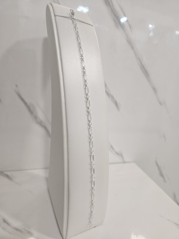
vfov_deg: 73.9
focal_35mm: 23
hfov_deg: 58.9
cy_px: 120
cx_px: 90
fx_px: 159
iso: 160
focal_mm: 5.4
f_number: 1.8
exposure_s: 1/100
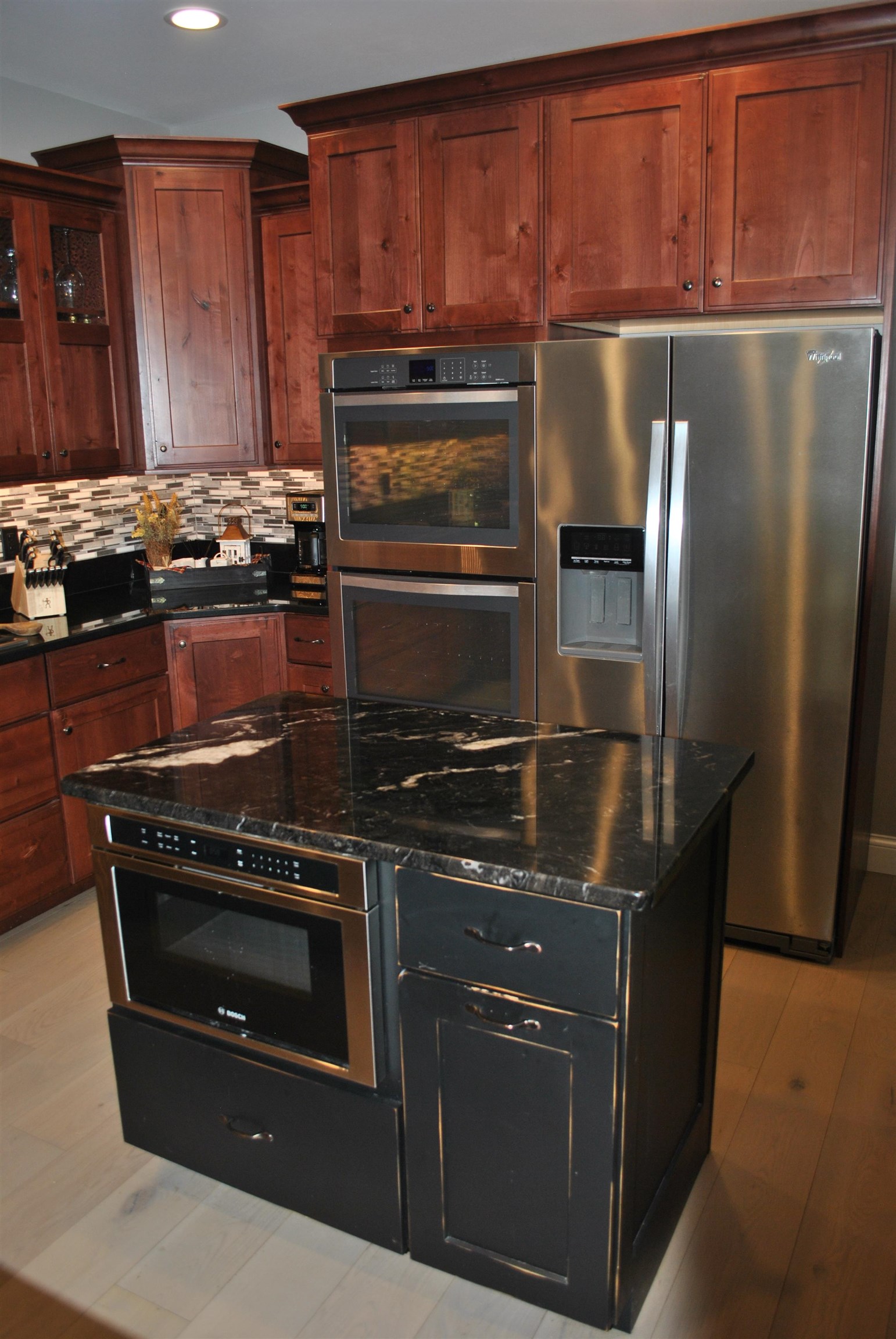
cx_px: 448
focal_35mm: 27
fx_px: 1005
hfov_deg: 48.0
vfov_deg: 67.3
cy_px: 670
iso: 200
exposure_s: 1/60
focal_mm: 18
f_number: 3.5
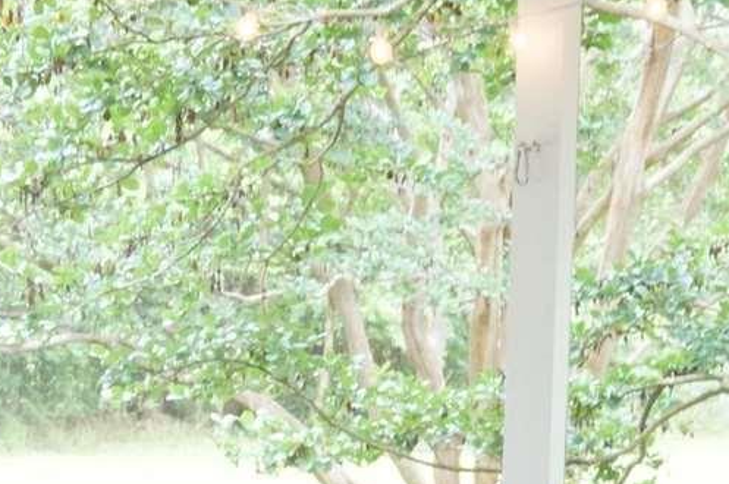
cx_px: 189
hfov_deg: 10.0
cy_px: 680
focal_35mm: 206
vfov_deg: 6.6
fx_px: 4166
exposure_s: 1/10
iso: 4000
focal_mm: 50
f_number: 22
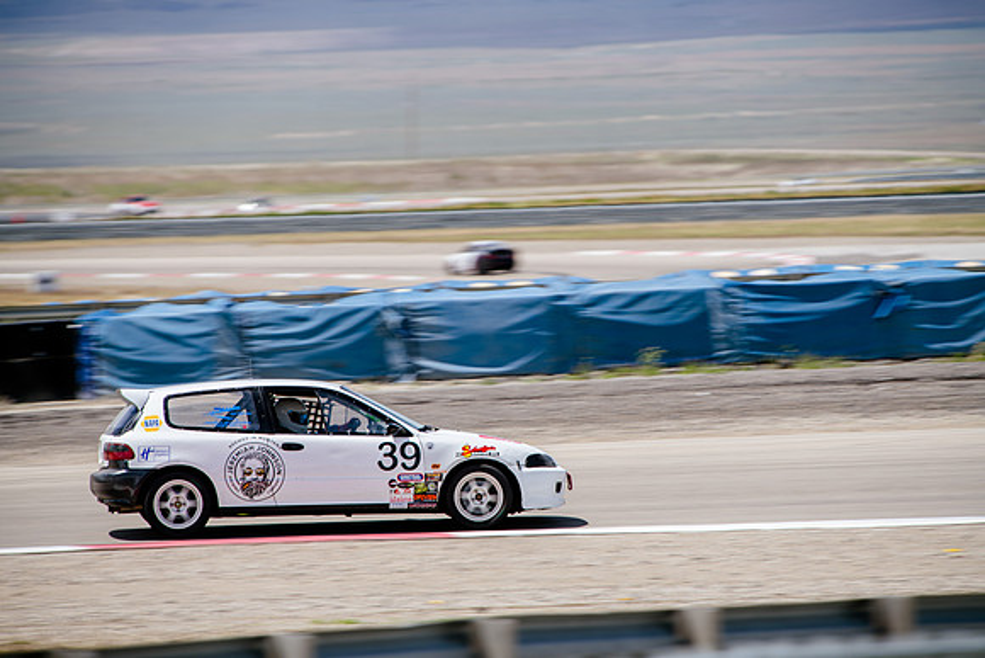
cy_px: 329
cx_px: 492
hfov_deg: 5.9
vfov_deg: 3.9
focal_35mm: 350
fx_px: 9578
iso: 31
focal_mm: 350
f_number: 6.3
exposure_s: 1/200
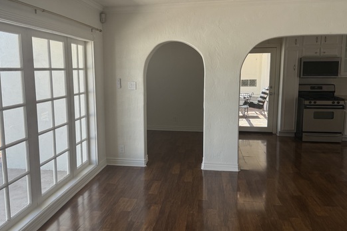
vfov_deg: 41.1
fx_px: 309
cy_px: 113
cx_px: 147
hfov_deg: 58.4
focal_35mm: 32
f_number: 1.78
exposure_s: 1/507
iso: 80
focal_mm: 6.76
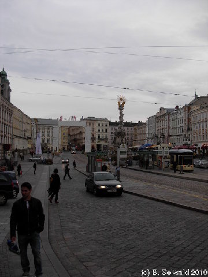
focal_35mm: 38
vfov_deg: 49.0
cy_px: 138
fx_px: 304
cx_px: 104
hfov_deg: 37.7
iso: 79
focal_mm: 6.3
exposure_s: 1/228
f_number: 2.9
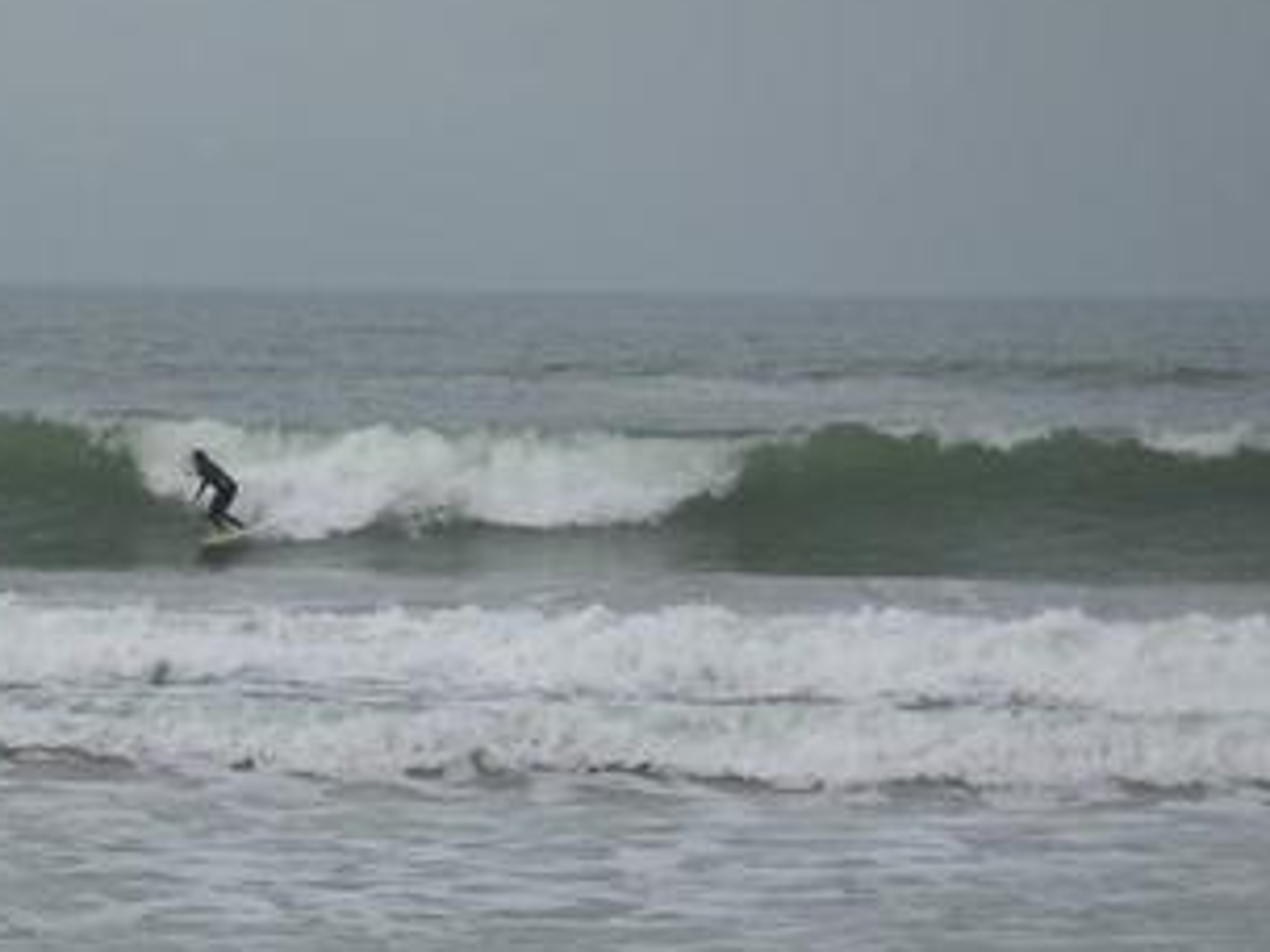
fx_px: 8585
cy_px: 772
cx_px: 8
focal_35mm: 234
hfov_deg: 8.4
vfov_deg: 6.3
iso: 50
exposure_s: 1/750
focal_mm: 17.1
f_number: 3.6
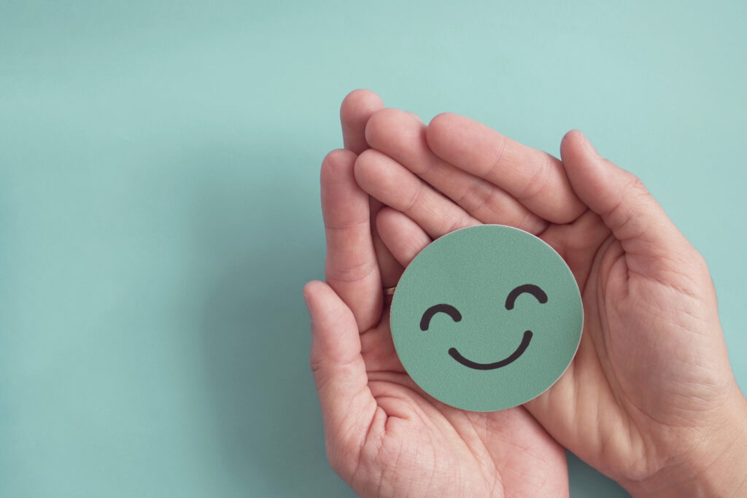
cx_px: 374
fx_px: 965
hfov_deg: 42.3
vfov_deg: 29.0
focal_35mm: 46
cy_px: 249
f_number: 4.5
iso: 250
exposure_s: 1/250
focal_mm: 31
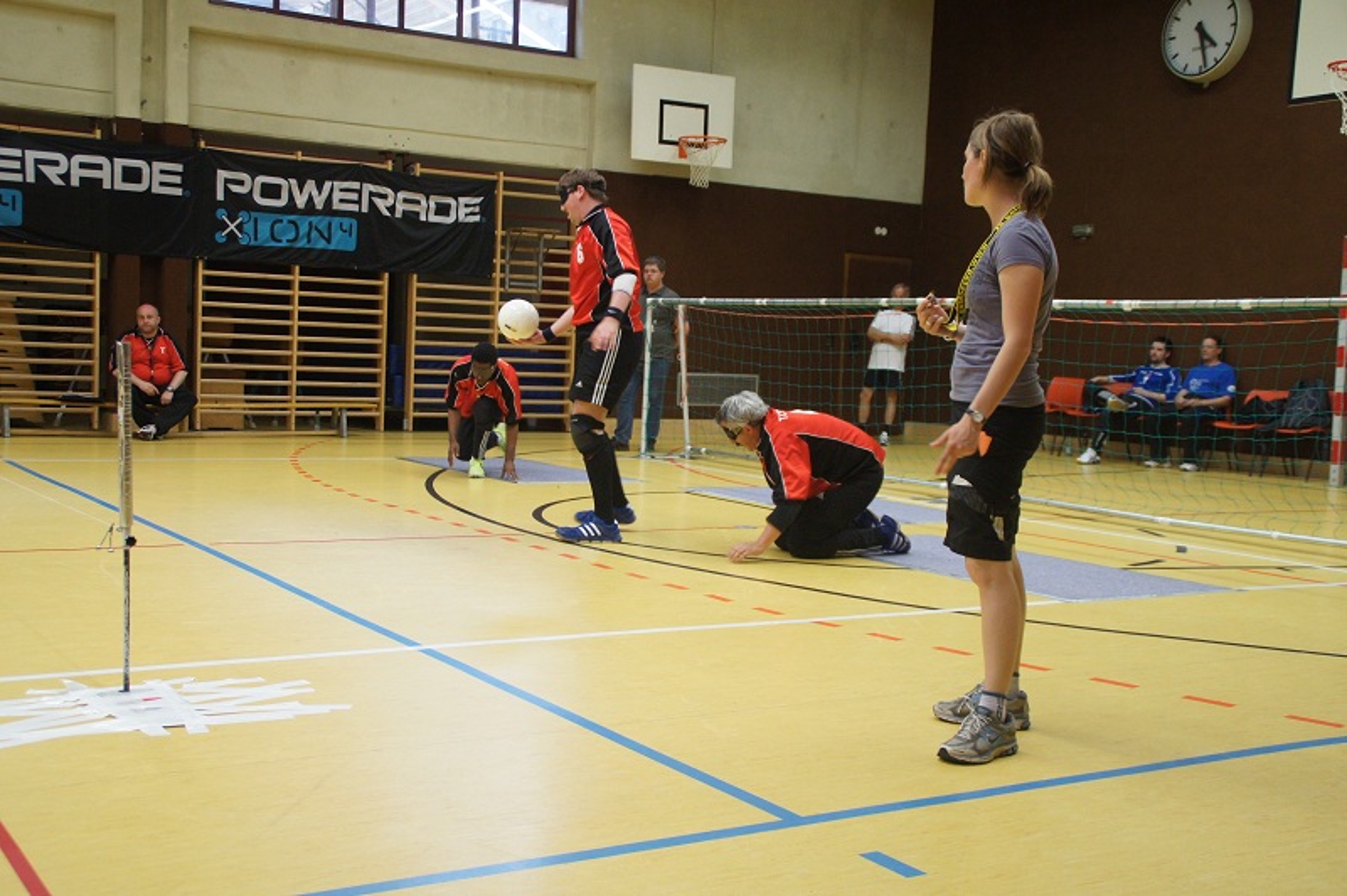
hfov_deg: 46.4
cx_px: 674
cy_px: 448
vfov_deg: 31.8
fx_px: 1570
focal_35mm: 42
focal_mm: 28
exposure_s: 1/80
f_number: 4
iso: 1600
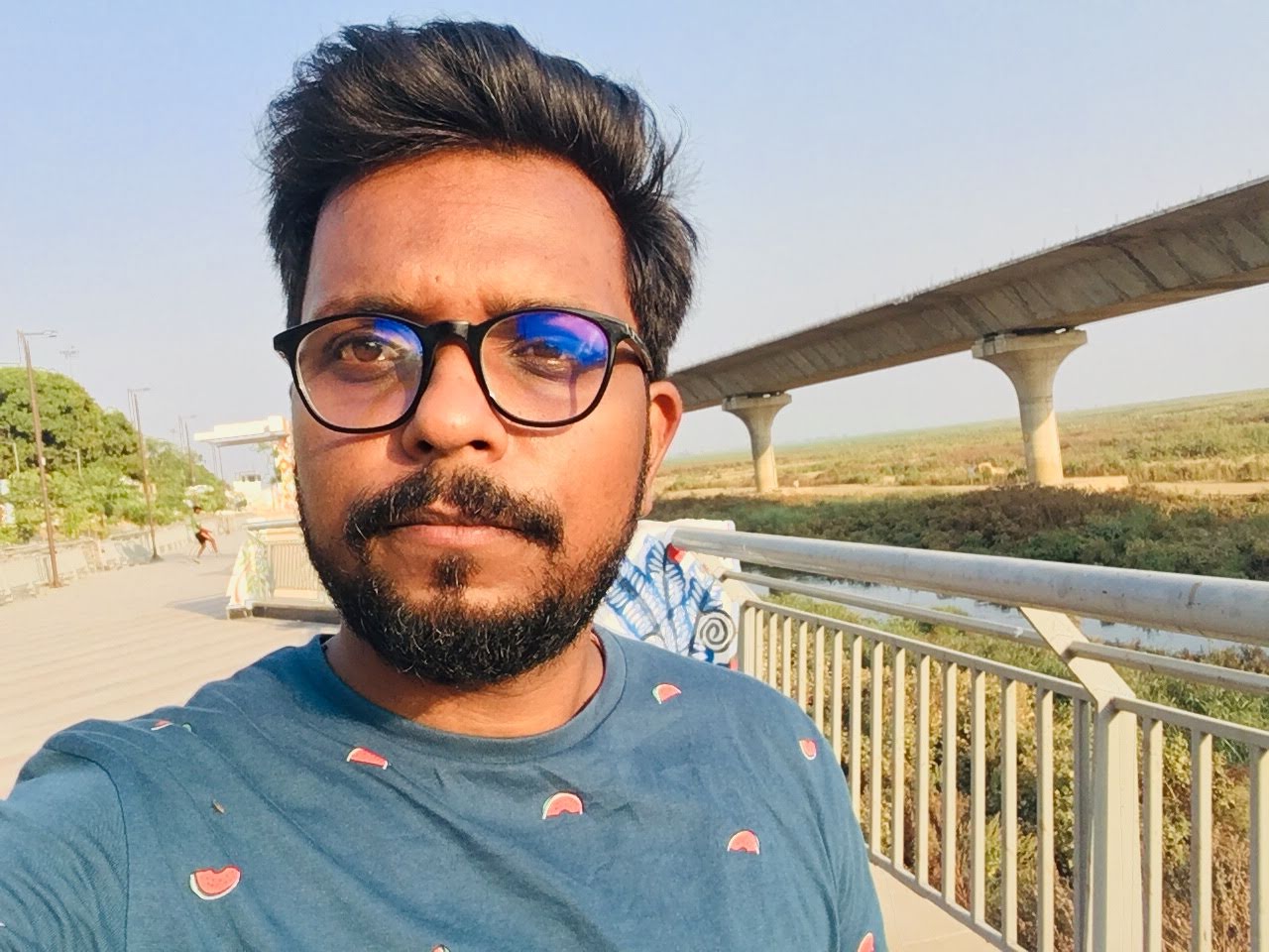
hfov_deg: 58.4
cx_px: 634
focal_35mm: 31
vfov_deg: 45.4
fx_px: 1136
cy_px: 476
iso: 50
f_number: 2.4
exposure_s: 1/454
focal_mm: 2.15
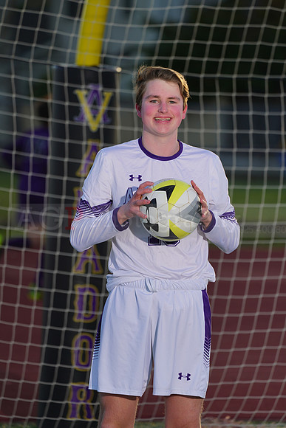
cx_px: 143
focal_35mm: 400
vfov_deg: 5.2
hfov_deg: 3.4
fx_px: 4763
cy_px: 214
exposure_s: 1/200
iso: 100
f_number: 8
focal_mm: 400
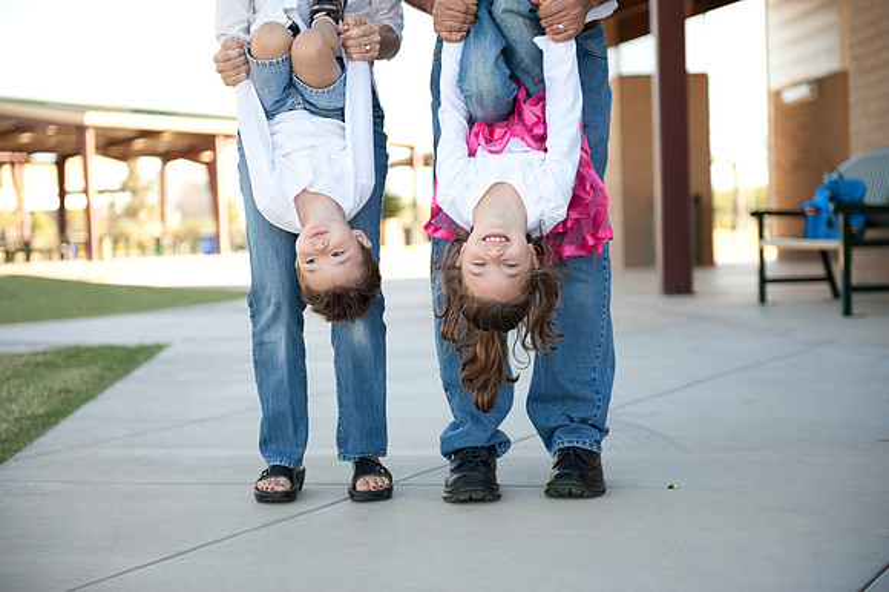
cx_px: 444
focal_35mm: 70
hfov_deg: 28.9
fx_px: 1728
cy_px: 296
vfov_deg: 19.4
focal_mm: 70
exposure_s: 1/400
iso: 200
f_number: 2.8
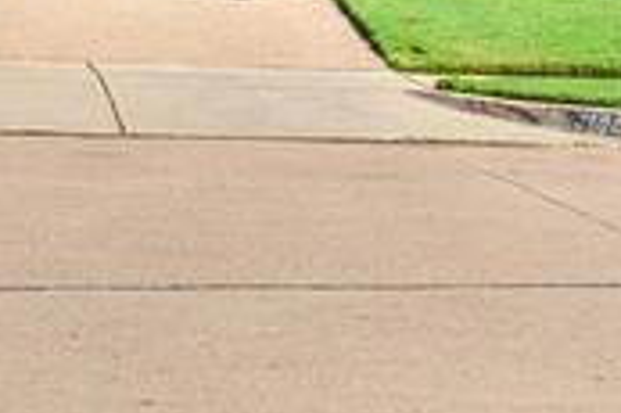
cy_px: -316
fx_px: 2740
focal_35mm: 159
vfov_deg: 8.3
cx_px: 1116
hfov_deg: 11.9
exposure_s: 1/400
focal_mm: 29
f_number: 8
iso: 320
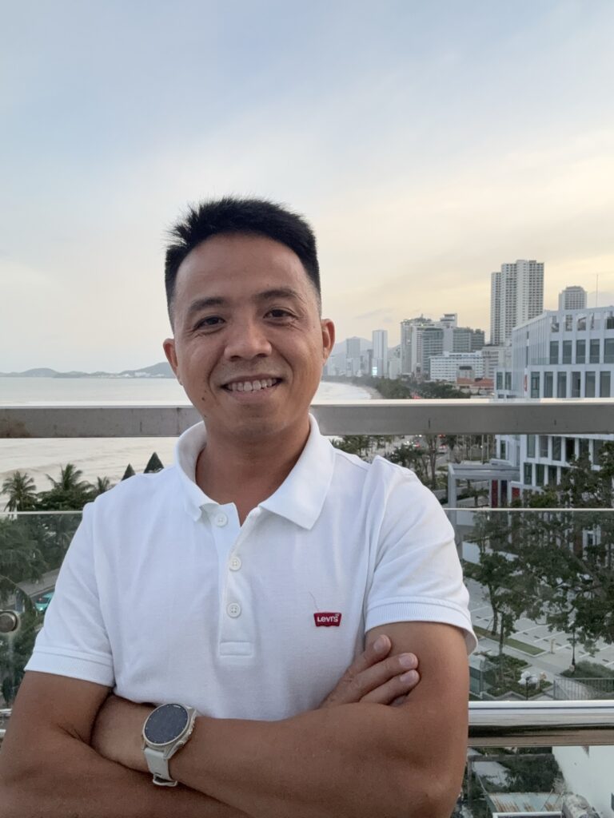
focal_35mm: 30
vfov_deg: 60.0
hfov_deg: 46.8
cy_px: 409
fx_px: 709
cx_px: 307
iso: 80
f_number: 1.9
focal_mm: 2.69
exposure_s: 1/104
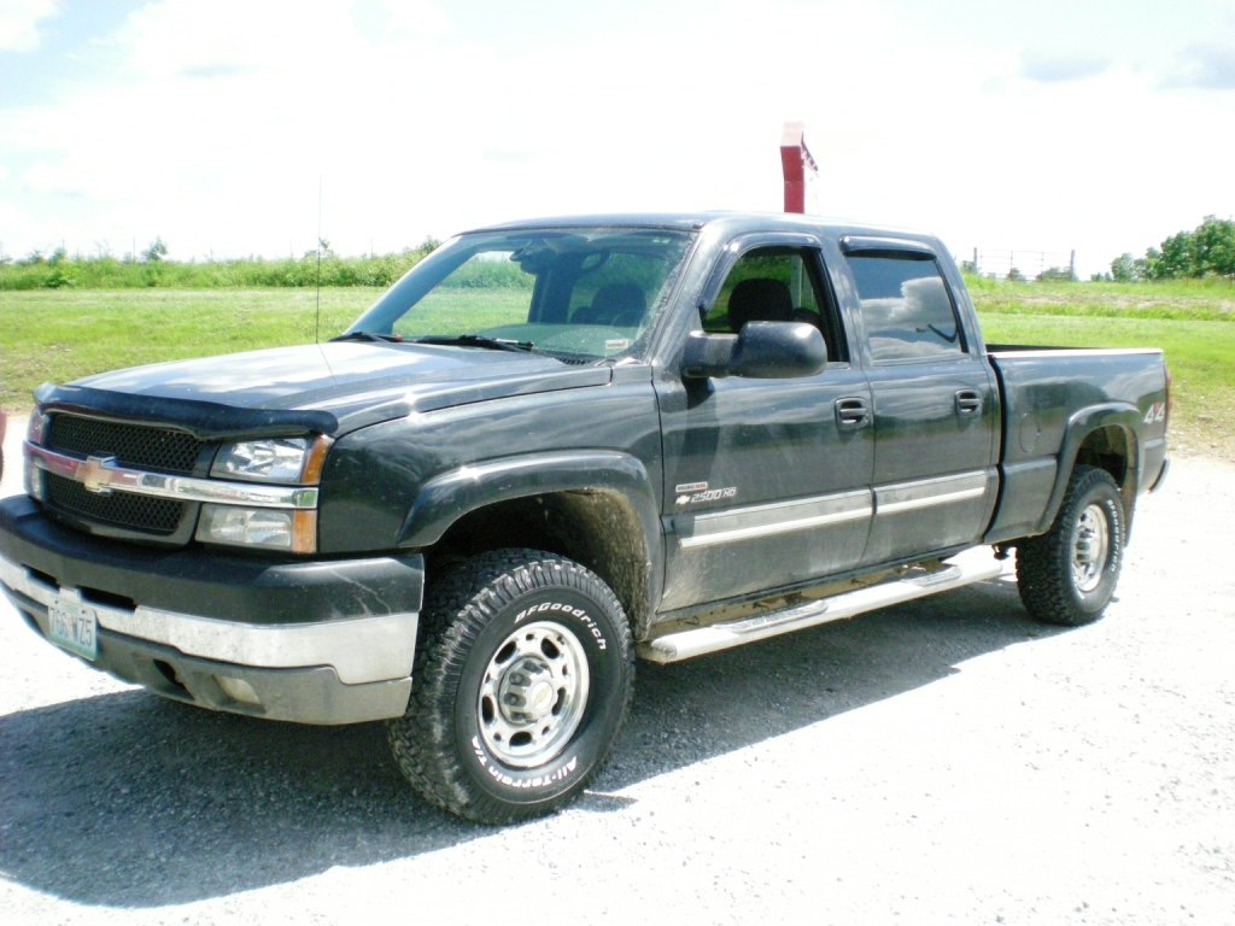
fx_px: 1356
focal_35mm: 38
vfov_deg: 37.7
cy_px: 463
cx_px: 618
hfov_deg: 49.0
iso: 400
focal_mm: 6.3
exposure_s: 1/1000
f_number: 4.6
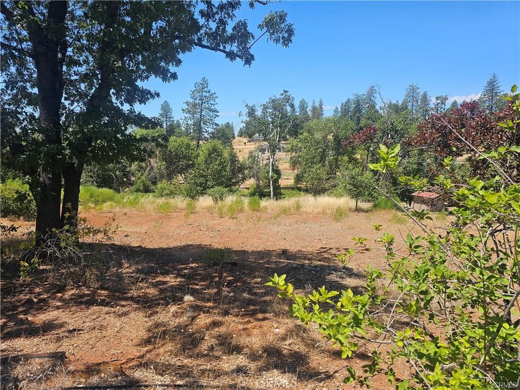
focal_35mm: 23
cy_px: 195
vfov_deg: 58.9
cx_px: 260
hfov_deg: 73.9
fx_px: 346
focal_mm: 6.3
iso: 10
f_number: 1.7
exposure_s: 1/547
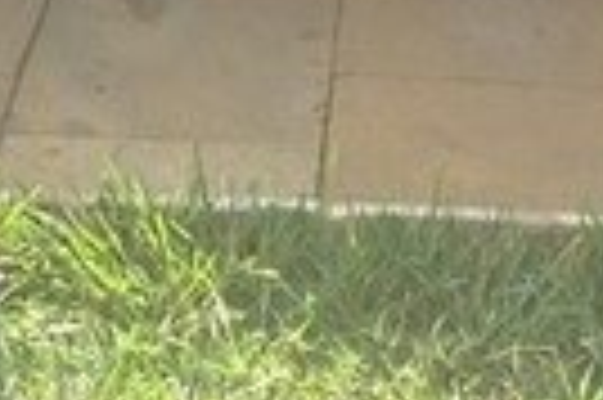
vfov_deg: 7.1
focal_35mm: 179
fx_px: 2995
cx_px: 495
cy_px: -613
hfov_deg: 11.5
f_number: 2.4
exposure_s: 1/296
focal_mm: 4.28
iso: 50
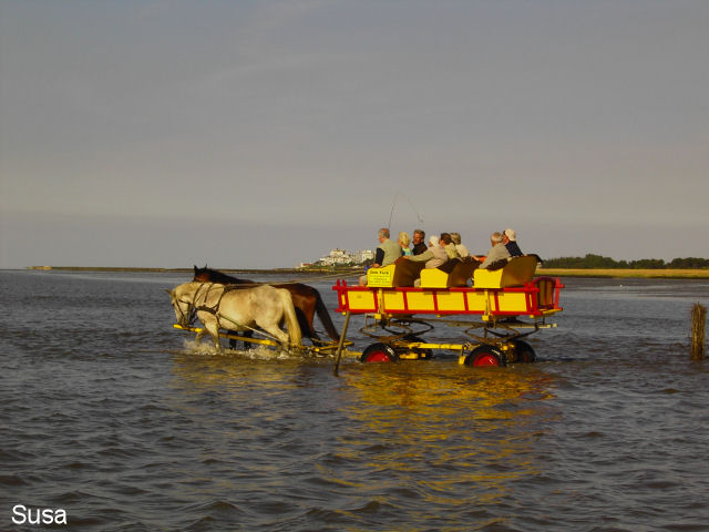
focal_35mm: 97
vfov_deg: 15.2
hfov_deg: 20.2
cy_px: 266
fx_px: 1987
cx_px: 354
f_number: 9.5
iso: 100
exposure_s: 1/400
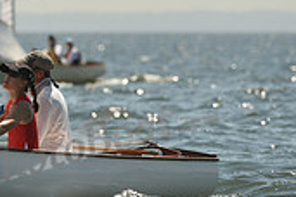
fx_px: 9463
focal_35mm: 1151
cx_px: -113
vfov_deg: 1.2
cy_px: 77
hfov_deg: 1.8
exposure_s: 1/2000
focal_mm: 340
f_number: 5.6
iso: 250
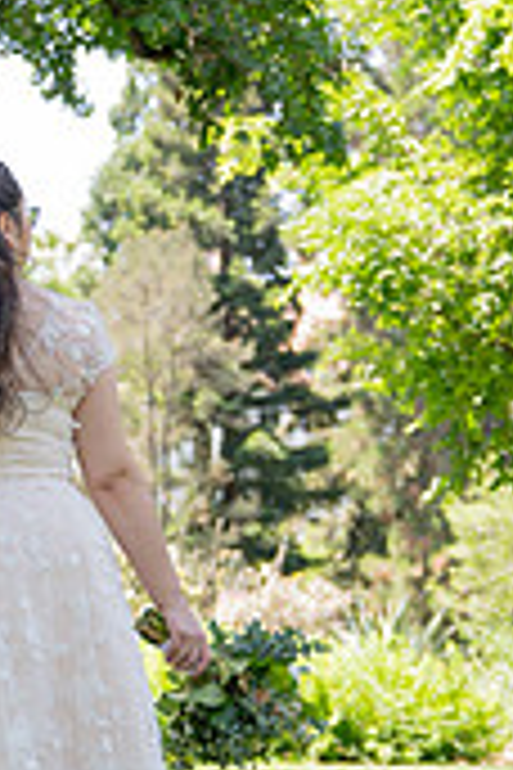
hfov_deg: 11.8
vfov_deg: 18.1
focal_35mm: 113
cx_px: -135
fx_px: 2415
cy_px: 504
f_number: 2.8
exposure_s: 1/250
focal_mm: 43
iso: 100
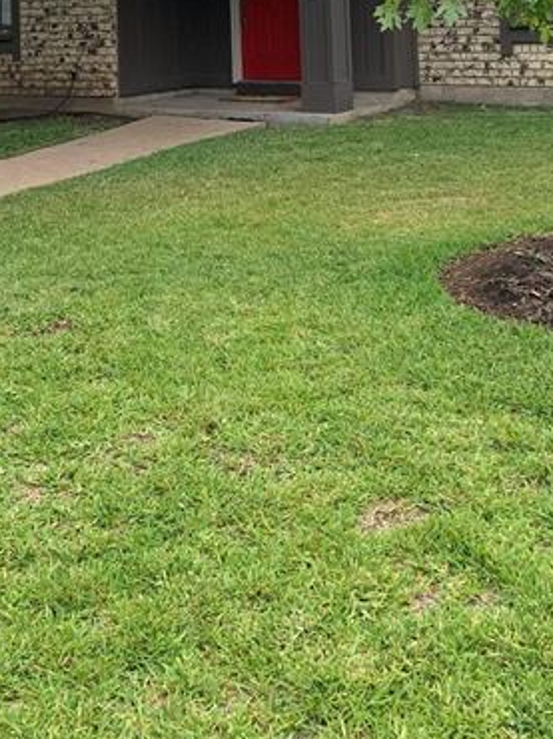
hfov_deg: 27.0
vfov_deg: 32.5
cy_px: -14
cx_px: 295
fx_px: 1152
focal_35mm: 54
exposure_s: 1/777
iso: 25
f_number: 1.8
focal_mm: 4.25
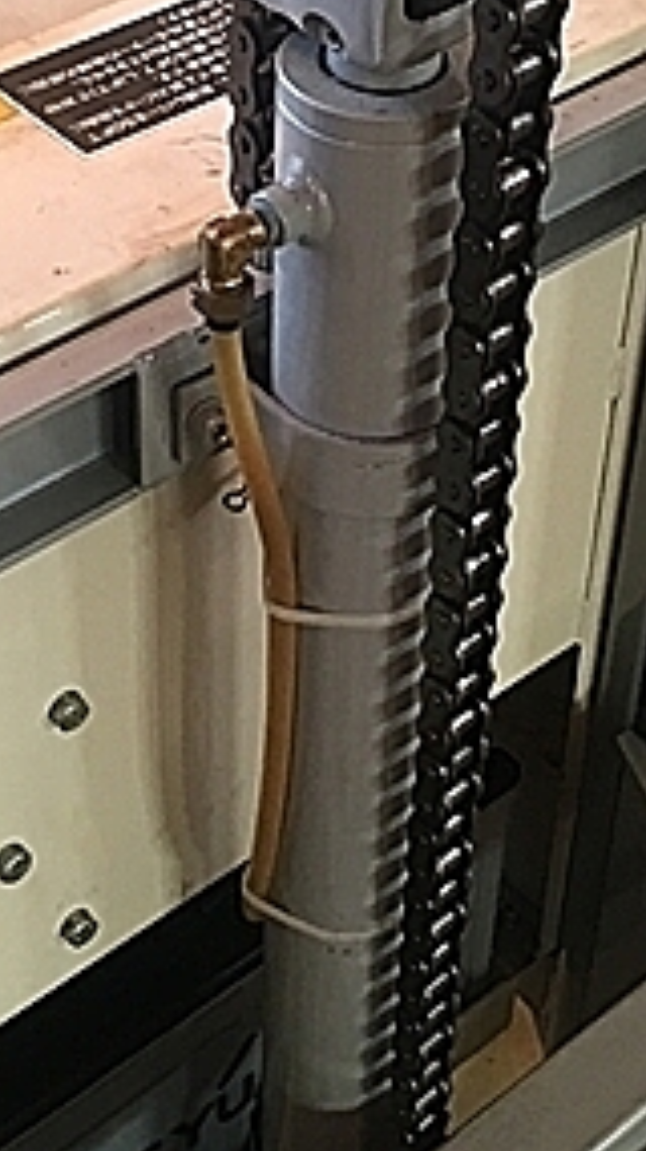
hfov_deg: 16.9
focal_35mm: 71
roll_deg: -1.2
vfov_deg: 29.3
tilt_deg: -37.3
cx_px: 226
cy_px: 291
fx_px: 2165
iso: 64
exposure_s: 1/30
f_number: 2.2
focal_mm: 4.15
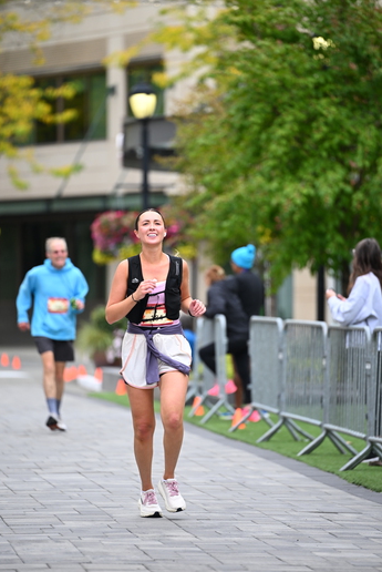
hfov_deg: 6.5
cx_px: 182
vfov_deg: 9.7
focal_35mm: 213
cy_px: 283
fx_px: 3383
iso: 640
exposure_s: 1/2000
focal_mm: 200
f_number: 2.8
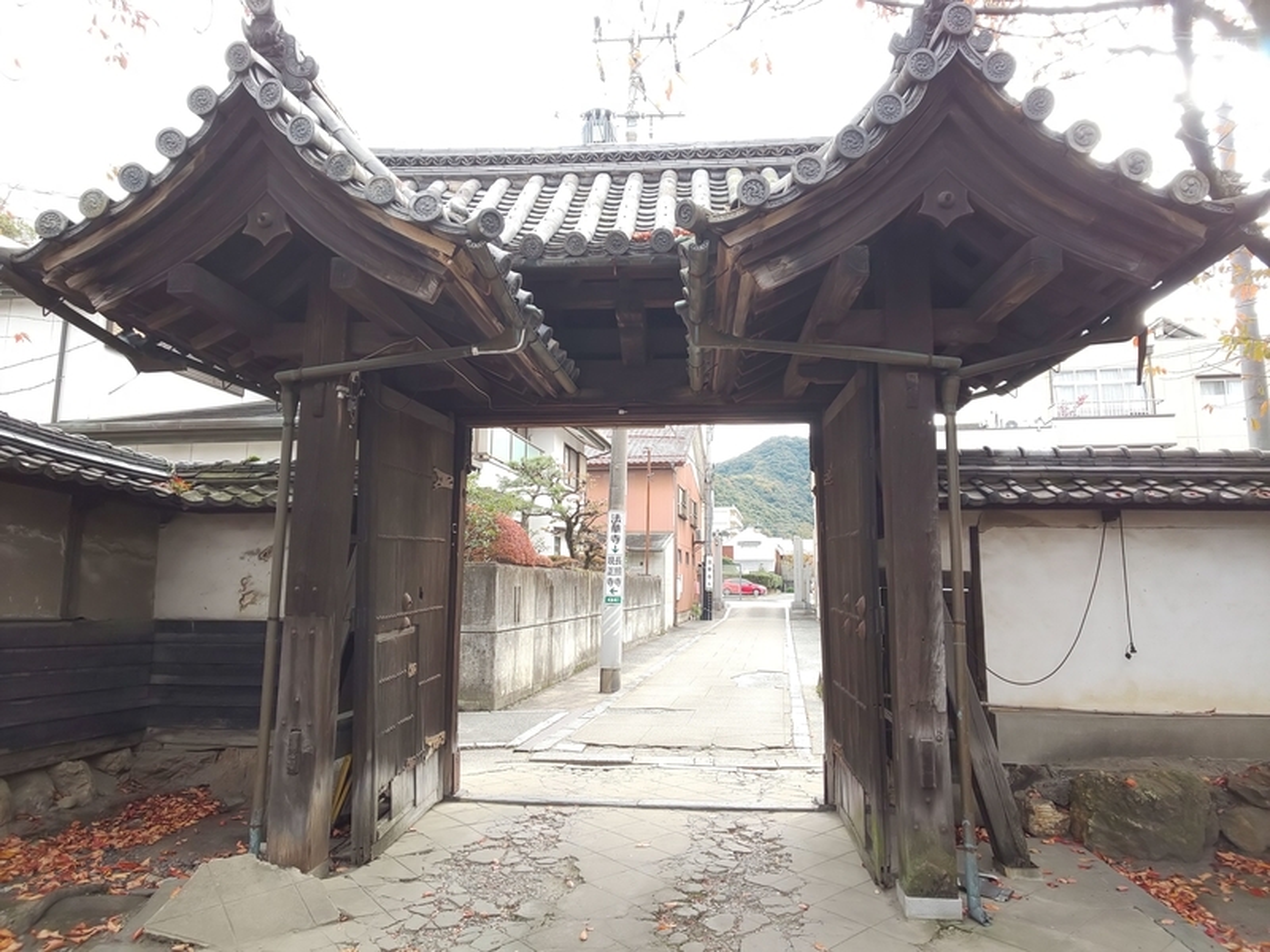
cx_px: 635
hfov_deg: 81.7
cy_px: 476
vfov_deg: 66.0
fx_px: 734
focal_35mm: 20
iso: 35
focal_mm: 3.45
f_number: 1.94
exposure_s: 1/100
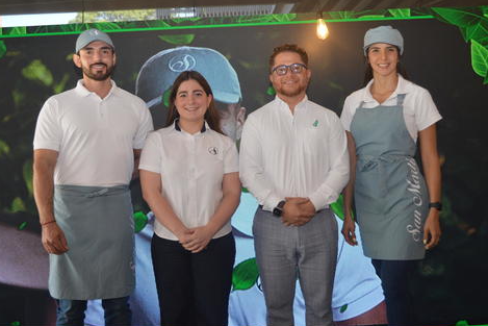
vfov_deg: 30.2
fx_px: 604
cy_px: 164
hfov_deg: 44.0
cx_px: 239
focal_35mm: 45
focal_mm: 29
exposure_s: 1/60
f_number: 4.5
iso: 500
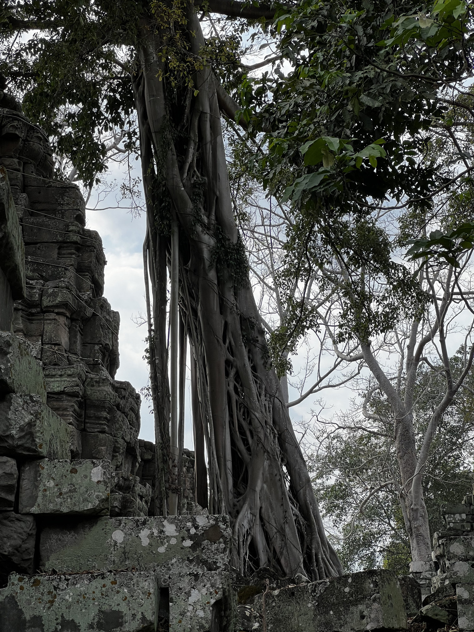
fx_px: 1406
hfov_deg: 19.1
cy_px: 316
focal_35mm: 77
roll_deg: +0.6
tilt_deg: +17.2
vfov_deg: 25.3
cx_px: 237
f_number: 2.8
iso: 32
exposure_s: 1/430
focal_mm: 9
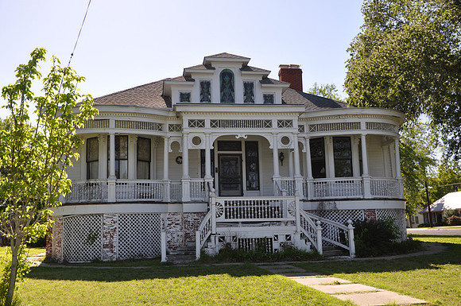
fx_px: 499
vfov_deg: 34.1
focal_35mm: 39
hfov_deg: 49.6
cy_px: 153
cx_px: 230
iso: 200
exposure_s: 1/200
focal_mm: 26
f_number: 7.1
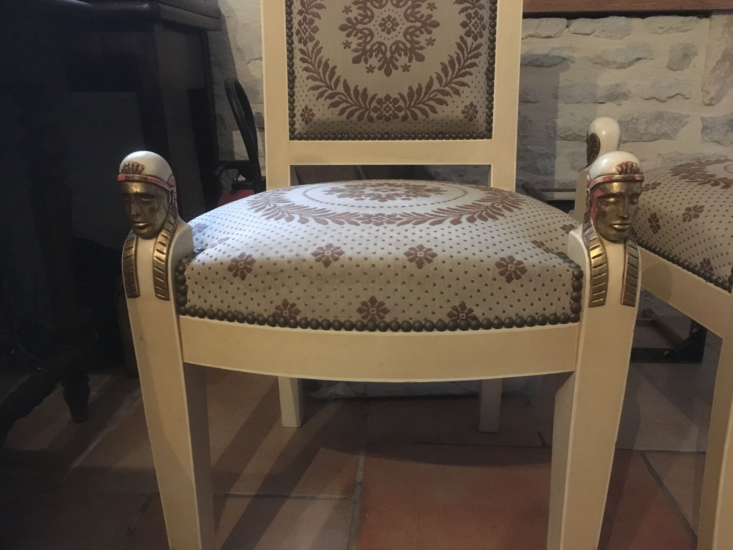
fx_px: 614
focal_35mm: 29
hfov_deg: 61.7
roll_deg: +1.3
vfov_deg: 48.2
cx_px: 366
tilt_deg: -17.7
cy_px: 275
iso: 640
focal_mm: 4.15
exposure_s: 1/17
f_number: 2.2
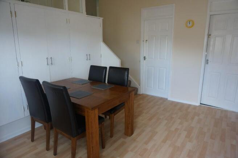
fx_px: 158
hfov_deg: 73.8
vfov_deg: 53.0
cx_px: 119
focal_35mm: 24
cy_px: 79
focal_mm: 16
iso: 250
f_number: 4
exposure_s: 1/60
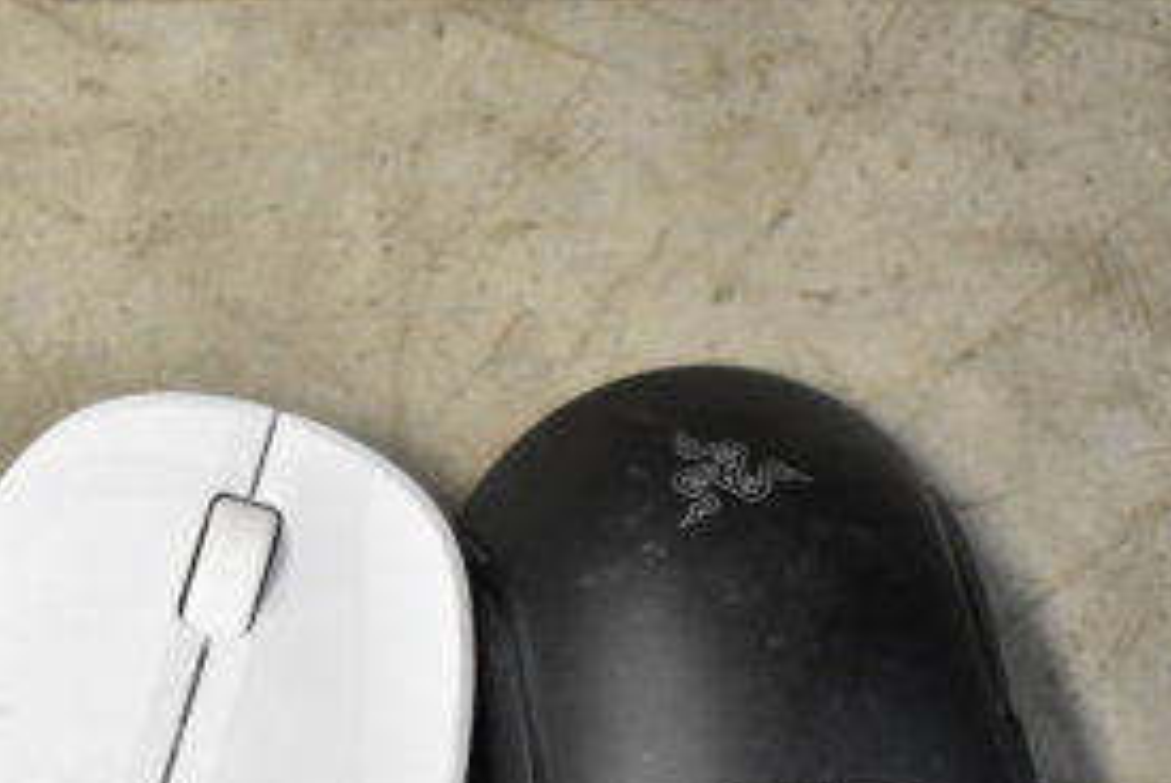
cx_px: 0
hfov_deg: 19.2
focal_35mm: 103
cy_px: 794
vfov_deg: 13.1
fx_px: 3357
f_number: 4.2
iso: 3600
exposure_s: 1/50
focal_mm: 31
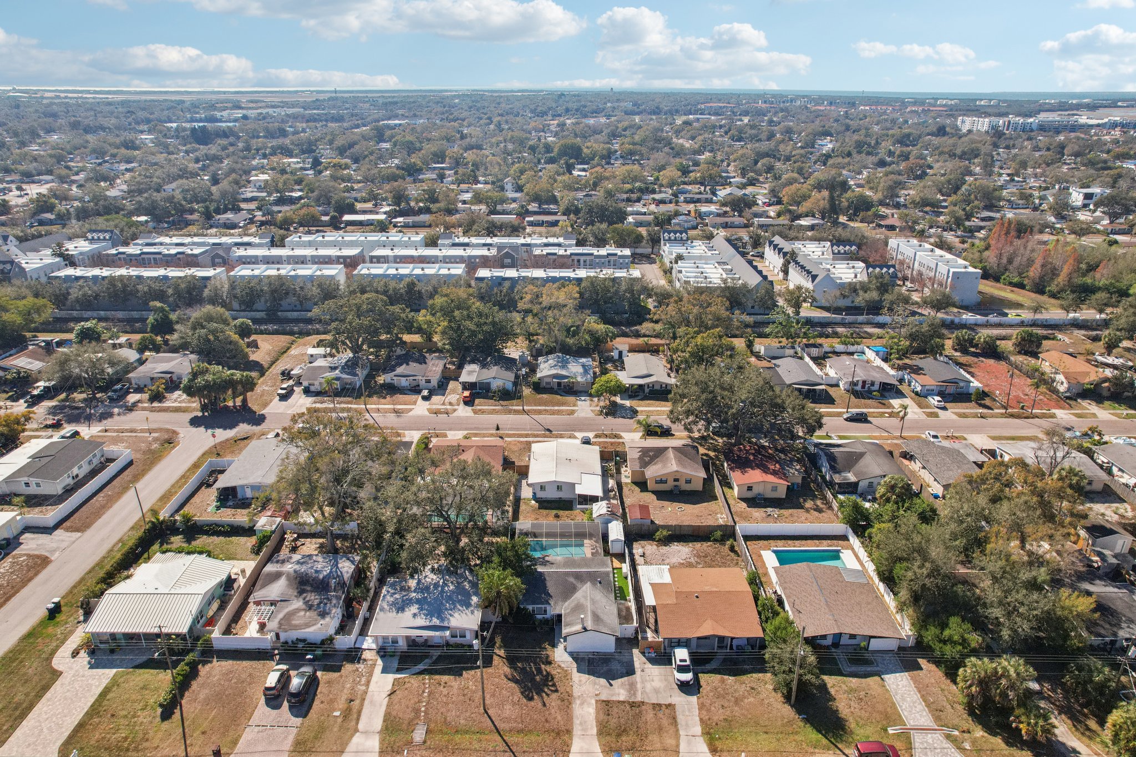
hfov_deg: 78.6
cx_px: 568
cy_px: 378
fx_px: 694
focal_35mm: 22
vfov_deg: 57.2
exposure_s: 1/1250
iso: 400
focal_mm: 8.4
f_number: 2.8
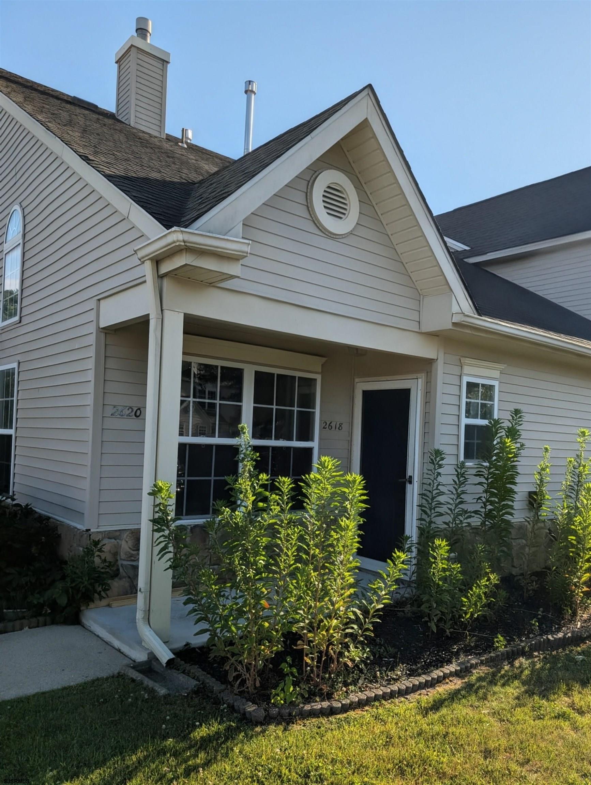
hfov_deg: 56.9
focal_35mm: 24
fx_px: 545
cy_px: 392
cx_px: 296
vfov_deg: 71.5
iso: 21
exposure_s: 1/1471
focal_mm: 6.9
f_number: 1.68
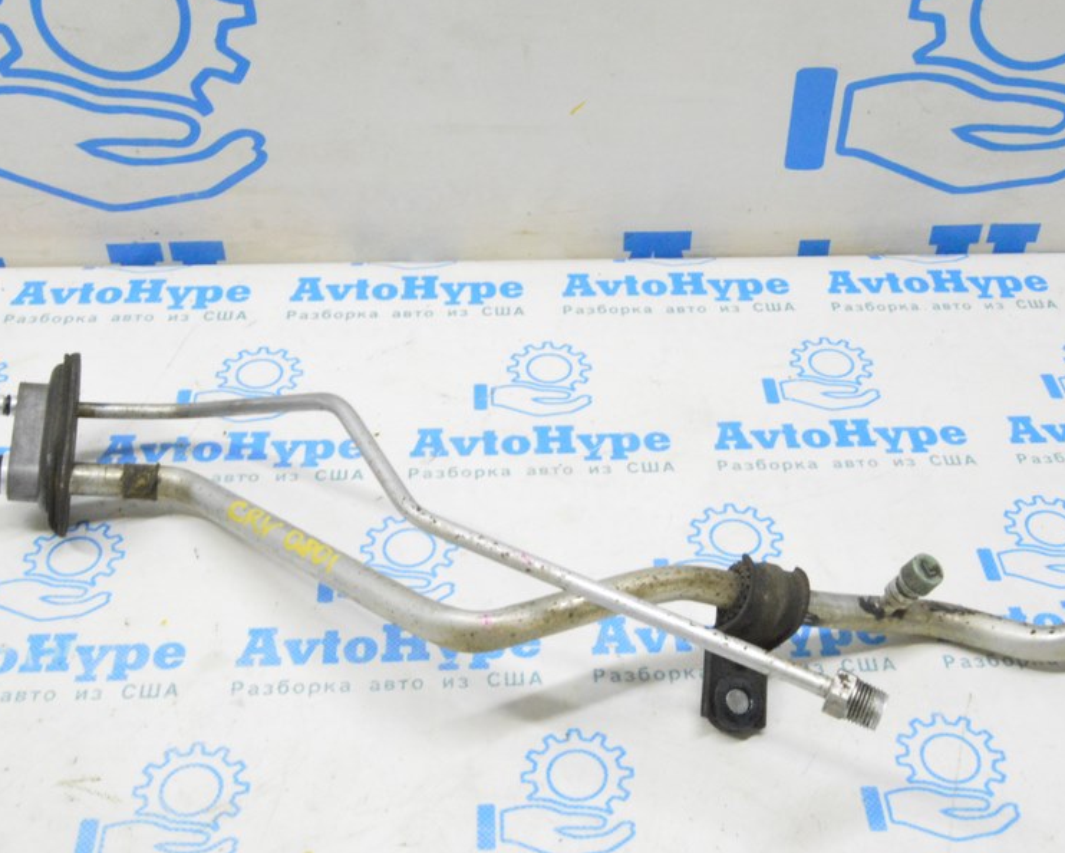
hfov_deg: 41.4
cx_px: 590
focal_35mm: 45
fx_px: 1408
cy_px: 401
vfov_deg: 33.7
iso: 6400
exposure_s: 1/15
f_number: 20
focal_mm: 23
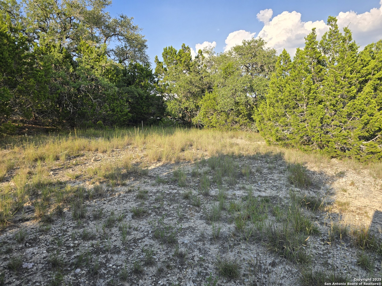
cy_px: 143
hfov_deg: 73.9
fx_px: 254
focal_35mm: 23
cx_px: 191
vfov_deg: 58.9
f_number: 1.7
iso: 12
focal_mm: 6.3
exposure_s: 1/460
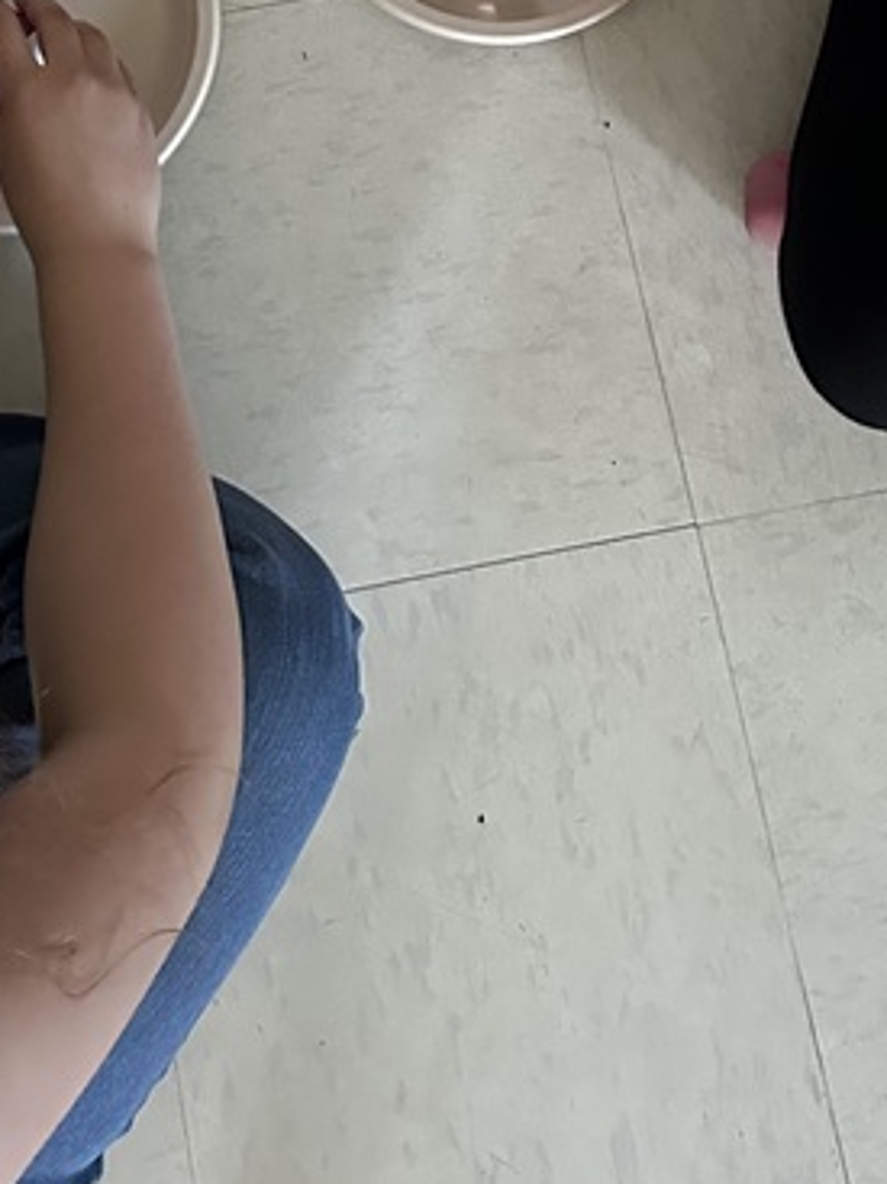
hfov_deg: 21.8
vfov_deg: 26.0
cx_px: 239
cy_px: -219
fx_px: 2290
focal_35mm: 67
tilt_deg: -72.1
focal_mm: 6.86
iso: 800
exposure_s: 1/60
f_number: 1.78
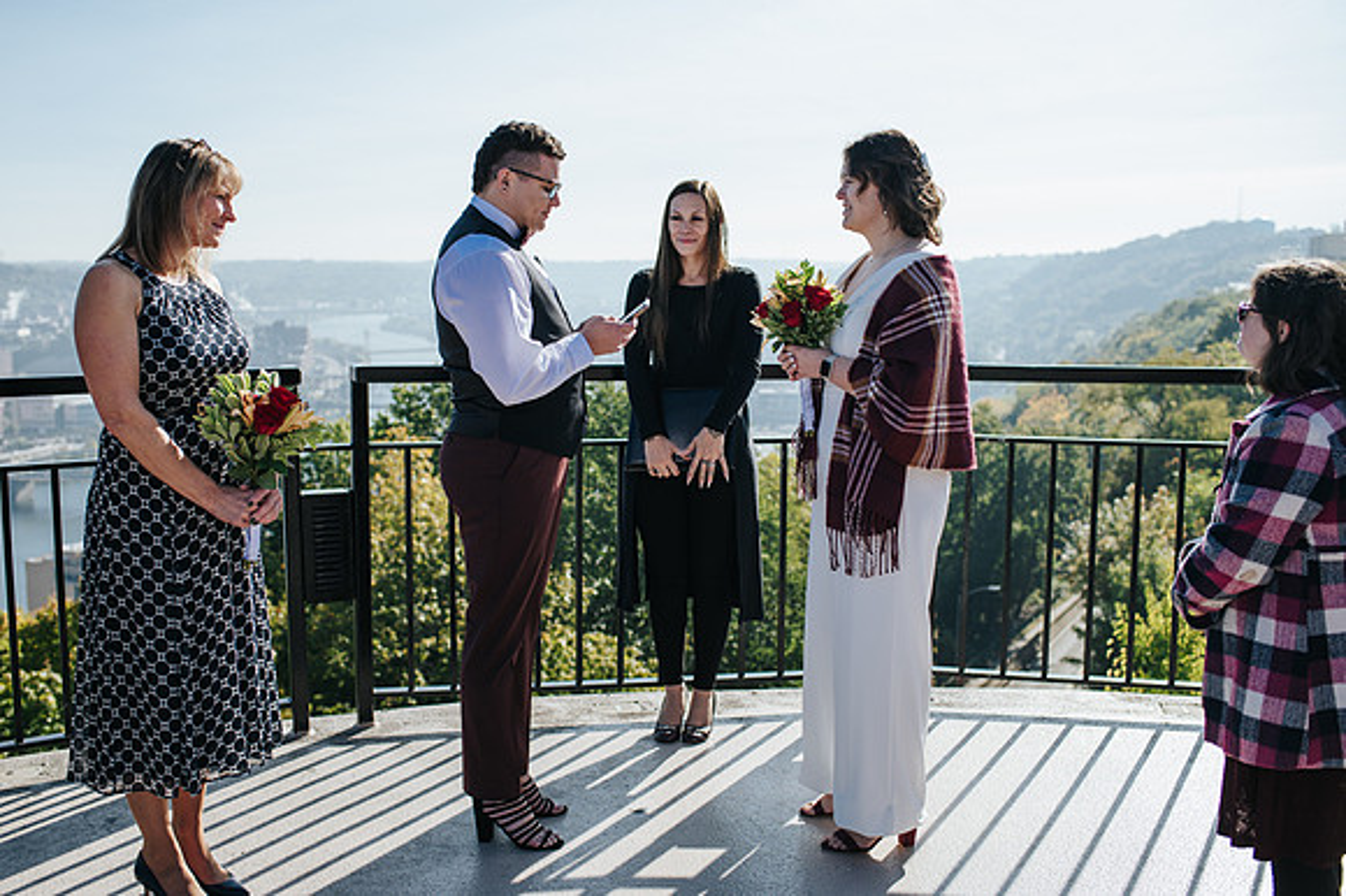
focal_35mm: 37
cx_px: 633
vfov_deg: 35.7
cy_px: 426
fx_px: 1391
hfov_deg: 51.6
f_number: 3.2
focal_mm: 35
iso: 100
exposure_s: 1/1000
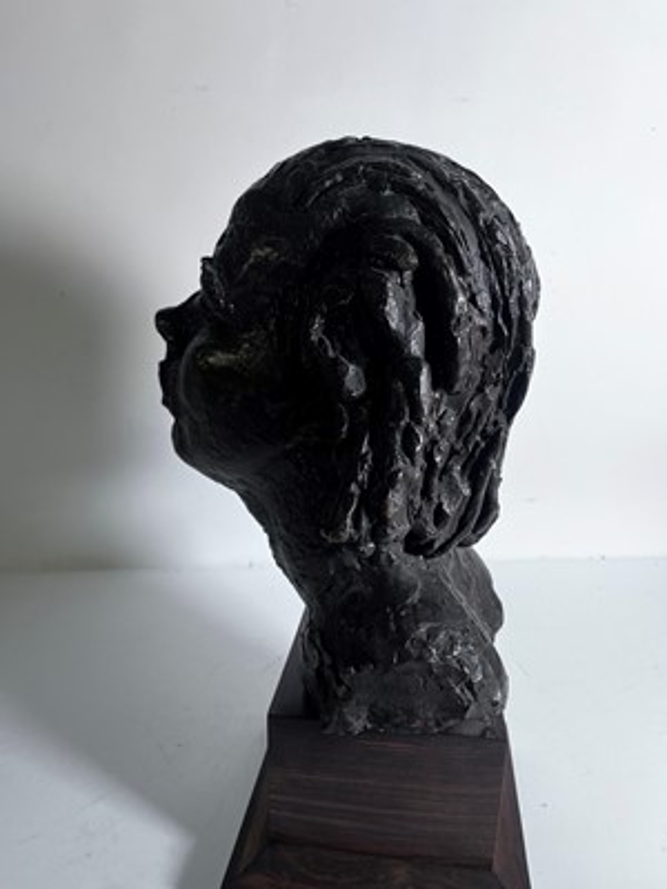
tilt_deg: -17.4
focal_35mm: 26
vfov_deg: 67.3
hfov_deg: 53.1
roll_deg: -0.1
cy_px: 444
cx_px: 334
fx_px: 668
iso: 40
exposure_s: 1/100
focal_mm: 5.1
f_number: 1.6
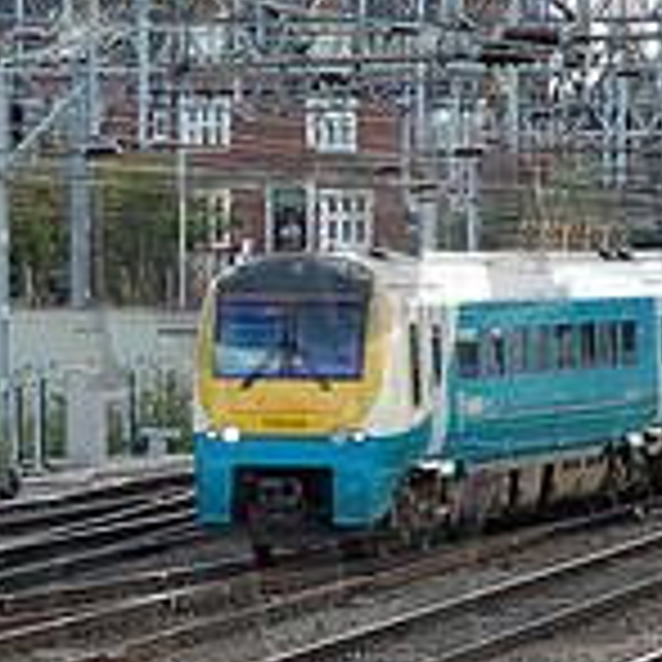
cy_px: 446
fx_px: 7616
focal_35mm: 352
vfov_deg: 5.0
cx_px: 131
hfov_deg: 5.0
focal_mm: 70
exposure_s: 1/500
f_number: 5.6
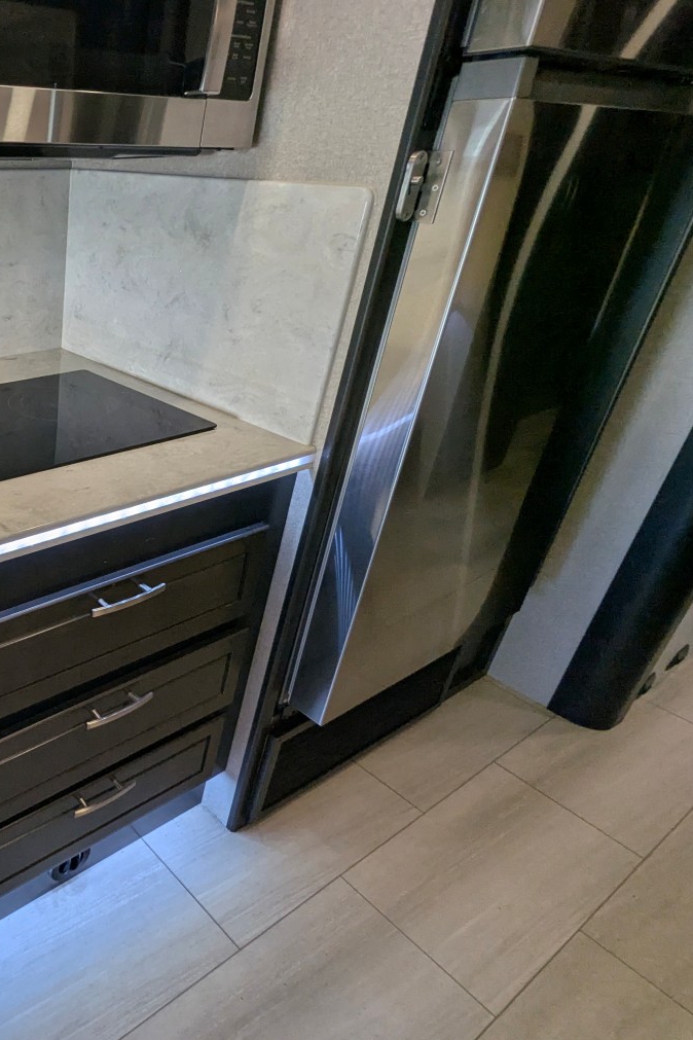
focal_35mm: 23
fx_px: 664
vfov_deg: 76.1
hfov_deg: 46.1
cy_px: 523
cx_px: -4
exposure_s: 1/97.8
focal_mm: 2.35
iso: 114
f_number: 2.2
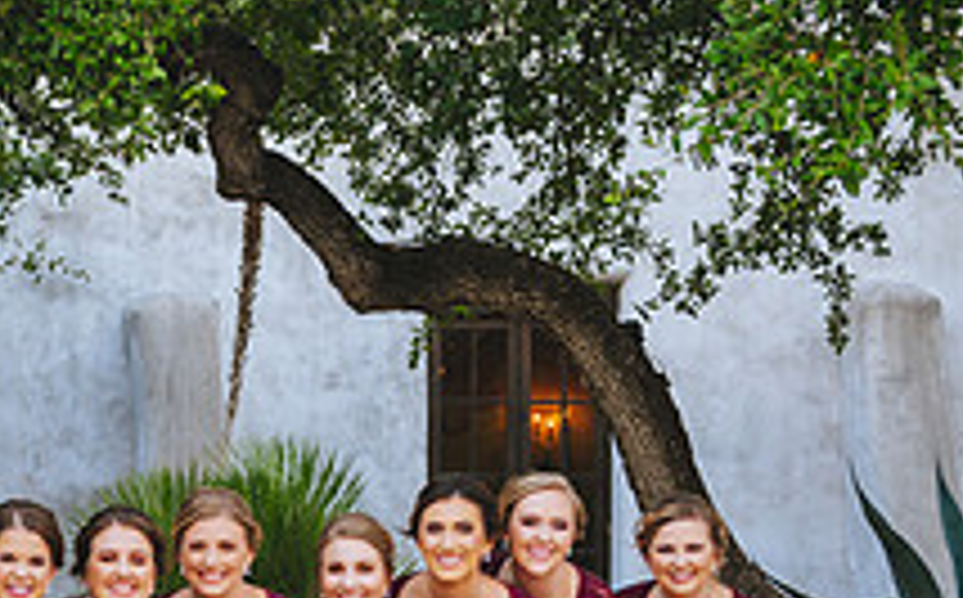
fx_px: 2830
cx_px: -299
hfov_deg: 18.0
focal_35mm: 108
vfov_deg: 11.9
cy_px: 652
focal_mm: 36
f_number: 2.8
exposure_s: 1/250
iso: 200
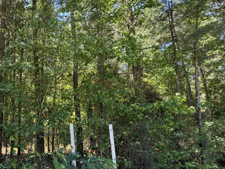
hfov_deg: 57.2
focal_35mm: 27
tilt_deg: +11.3
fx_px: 175
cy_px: 89
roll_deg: -1.0
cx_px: 27
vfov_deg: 51.3
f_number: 2.2
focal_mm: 2.22
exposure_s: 1/121
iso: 50
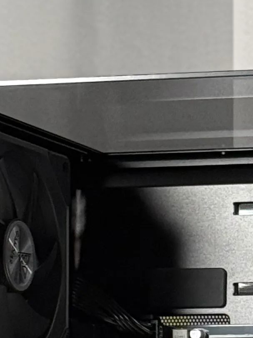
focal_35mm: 239
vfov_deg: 8.2
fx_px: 2330
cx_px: 390
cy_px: 471
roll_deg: -0.6
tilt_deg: +1.9
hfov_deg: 6.1
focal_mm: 6.76
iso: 200
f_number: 1.78
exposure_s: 1/60
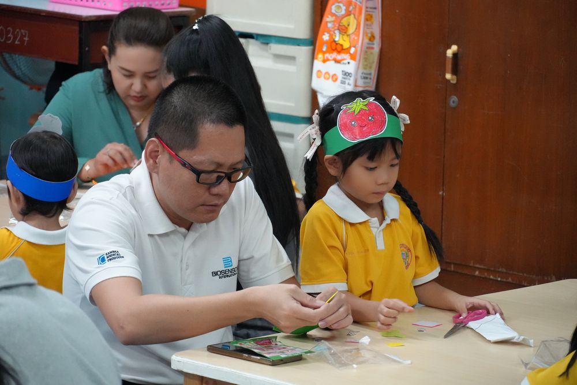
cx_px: 288
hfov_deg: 11.9
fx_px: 2765
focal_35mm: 172
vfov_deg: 8.0
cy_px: 192
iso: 6400
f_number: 5.6
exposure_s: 1/125
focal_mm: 115
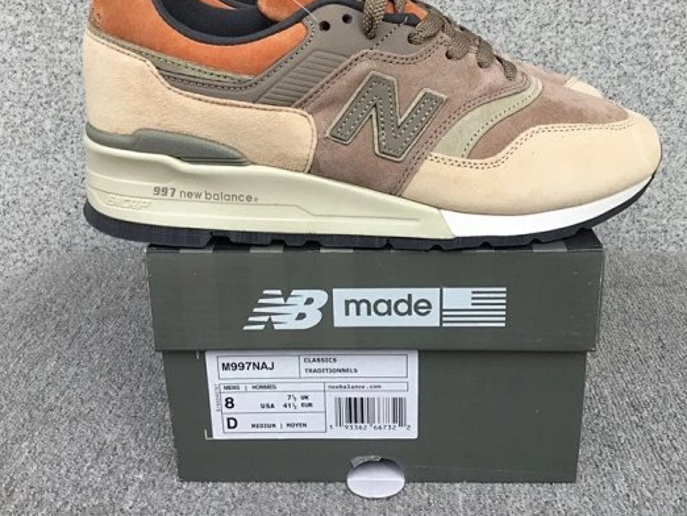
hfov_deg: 48.9
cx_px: 375
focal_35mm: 38
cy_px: 213
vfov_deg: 37.6
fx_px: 755
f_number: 2.4
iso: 25
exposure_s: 1/799
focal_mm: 3.3
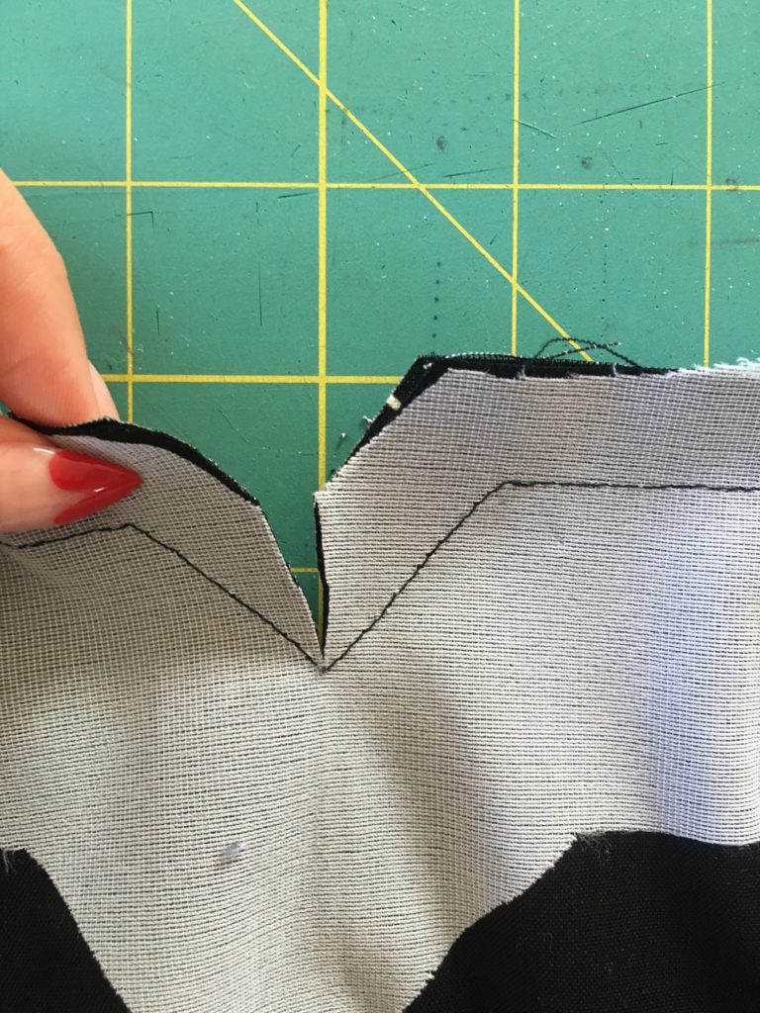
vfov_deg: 61.7
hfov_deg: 48.2
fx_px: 849
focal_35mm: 29
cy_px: 506
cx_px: 380
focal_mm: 4.15
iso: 100
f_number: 2.2
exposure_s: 1/30
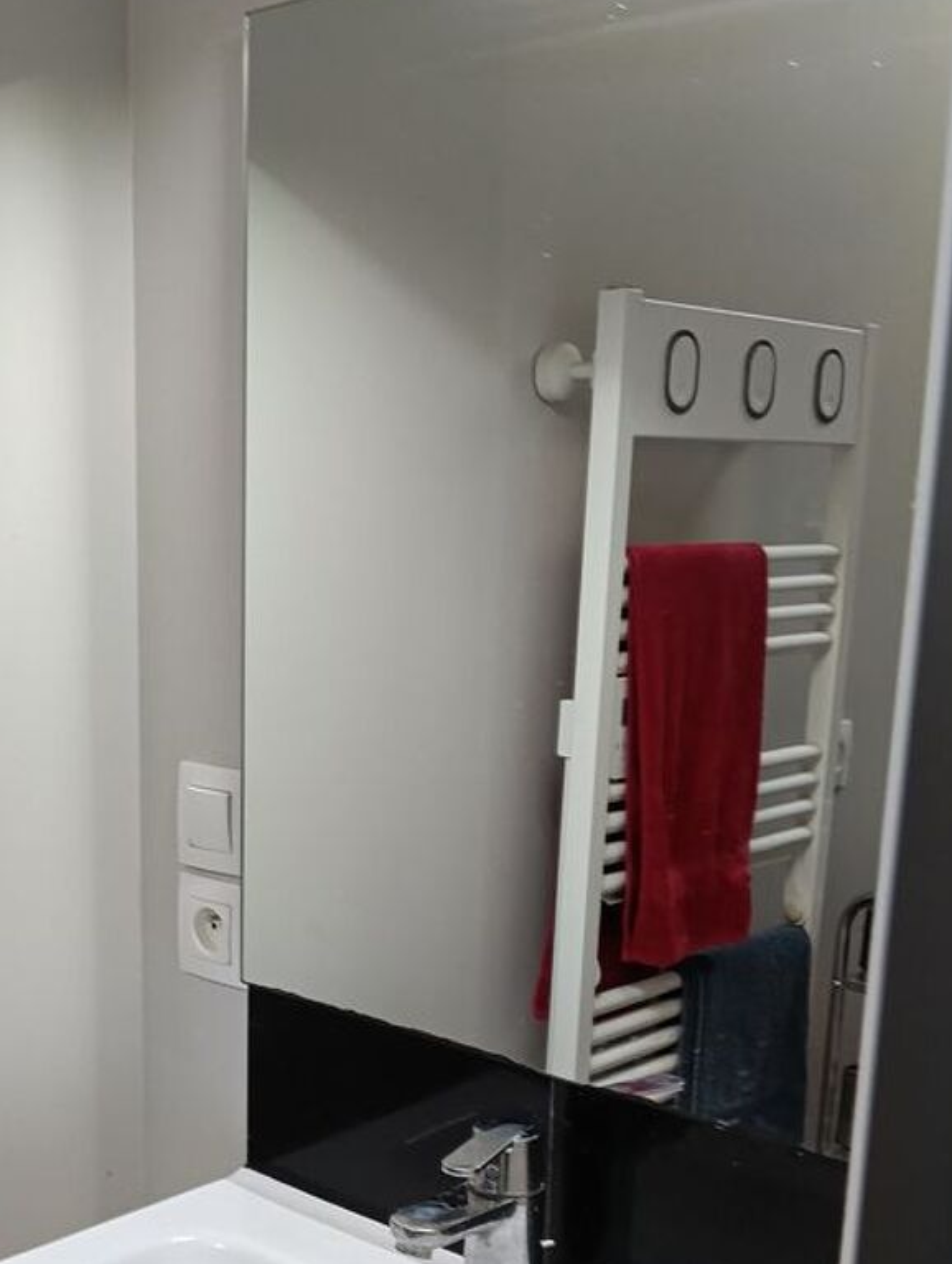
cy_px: 916
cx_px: 244
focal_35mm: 45
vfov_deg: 41.0
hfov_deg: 31.7
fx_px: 1645
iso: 400
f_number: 1.8
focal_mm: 3.96
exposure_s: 1/33.3
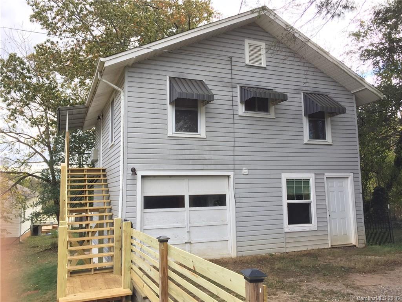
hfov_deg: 61.7
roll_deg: +0.9
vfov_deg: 48.2
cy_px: 151
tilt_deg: +7.1
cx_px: 201
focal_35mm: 29
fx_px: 337
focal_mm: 4.15
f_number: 2.2
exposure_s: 1/262
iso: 32
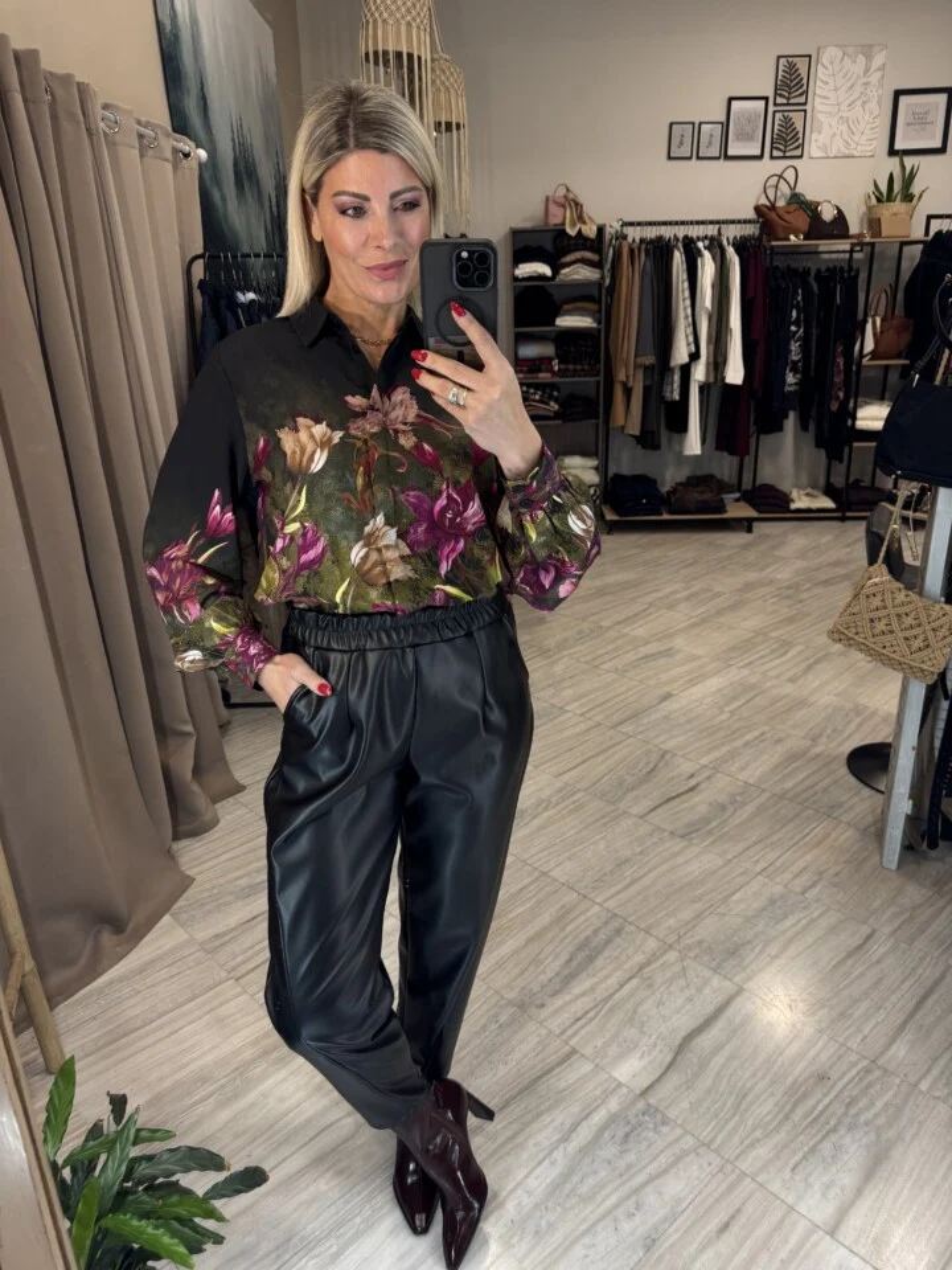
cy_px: 635
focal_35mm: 24
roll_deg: +0.2
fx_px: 880
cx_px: 476
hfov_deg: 56.8
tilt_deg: -21.6
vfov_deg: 71.6
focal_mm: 6.76
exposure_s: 1/100
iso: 160
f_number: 1.78
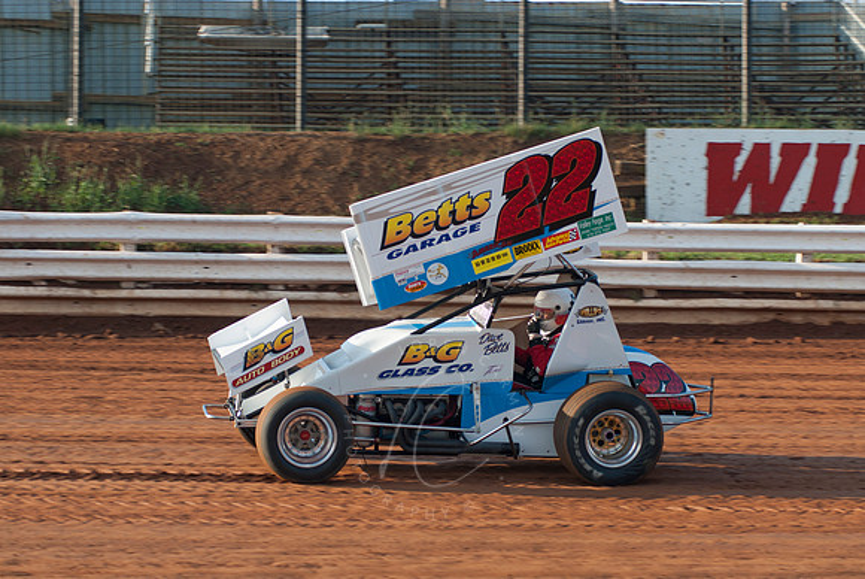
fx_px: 2886
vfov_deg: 11.4
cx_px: 432
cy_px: 290
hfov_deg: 17.0
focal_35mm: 120
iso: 100
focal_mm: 80
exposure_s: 1/400
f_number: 4
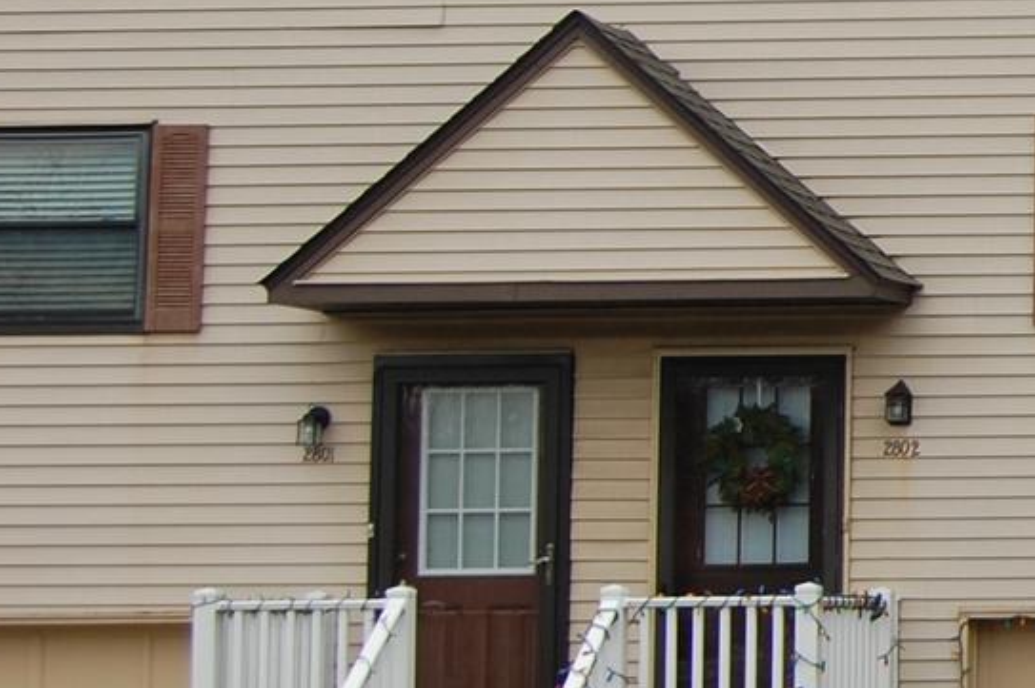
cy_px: 220
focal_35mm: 147
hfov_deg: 12.6
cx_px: 1927
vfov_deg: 9.3
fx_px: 4222
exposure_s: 1/200
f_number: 7.1
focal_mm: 26
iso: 200
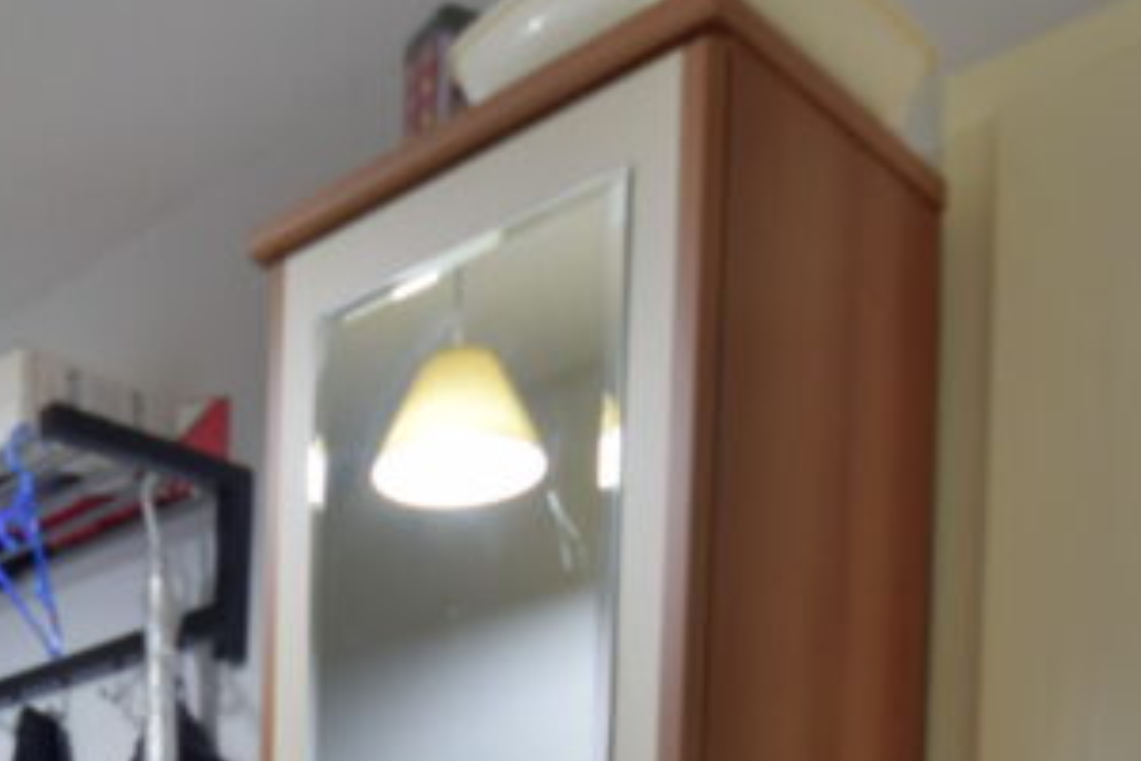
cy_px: 1172
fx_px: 1521
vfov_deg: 22.5
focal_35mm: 48
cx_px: 103
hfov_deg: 38.2
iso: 500
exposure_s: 1/10
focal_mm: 8
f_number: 4.5
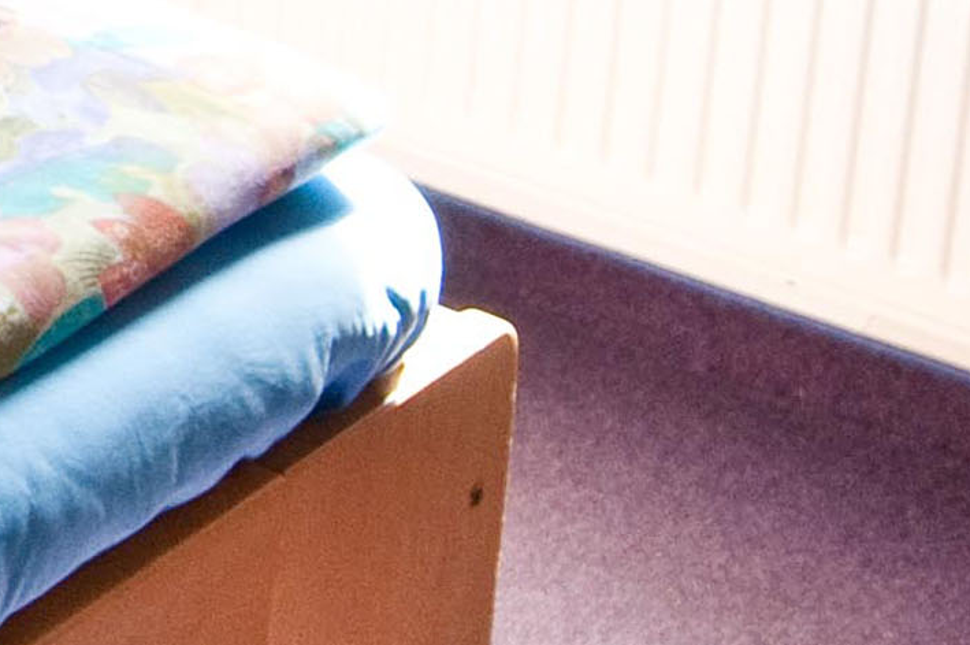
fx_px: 3418
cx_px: -1245
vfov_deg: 10.3
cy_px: -430
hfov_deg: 12.9
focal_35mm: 127
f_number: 2.8
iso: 400
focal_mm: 14
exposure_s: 1/125
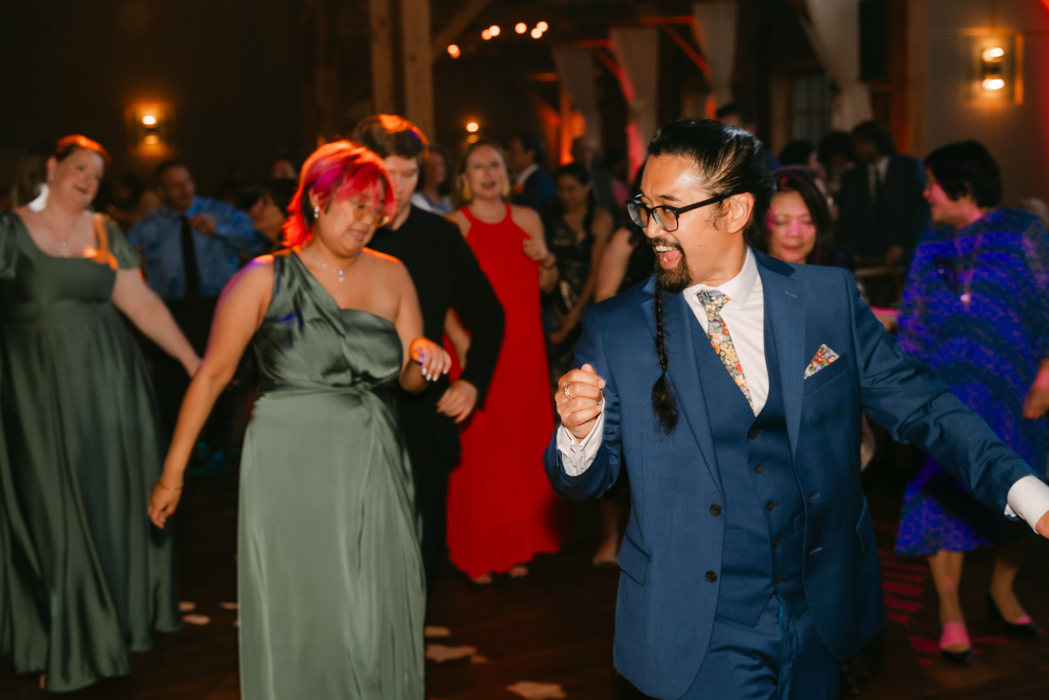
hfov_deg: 41.1
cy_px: 350
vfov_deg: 28.1
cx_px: 524
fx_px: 1399
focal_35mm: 48
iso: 500
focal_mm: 48
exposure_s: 1/100
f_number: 4
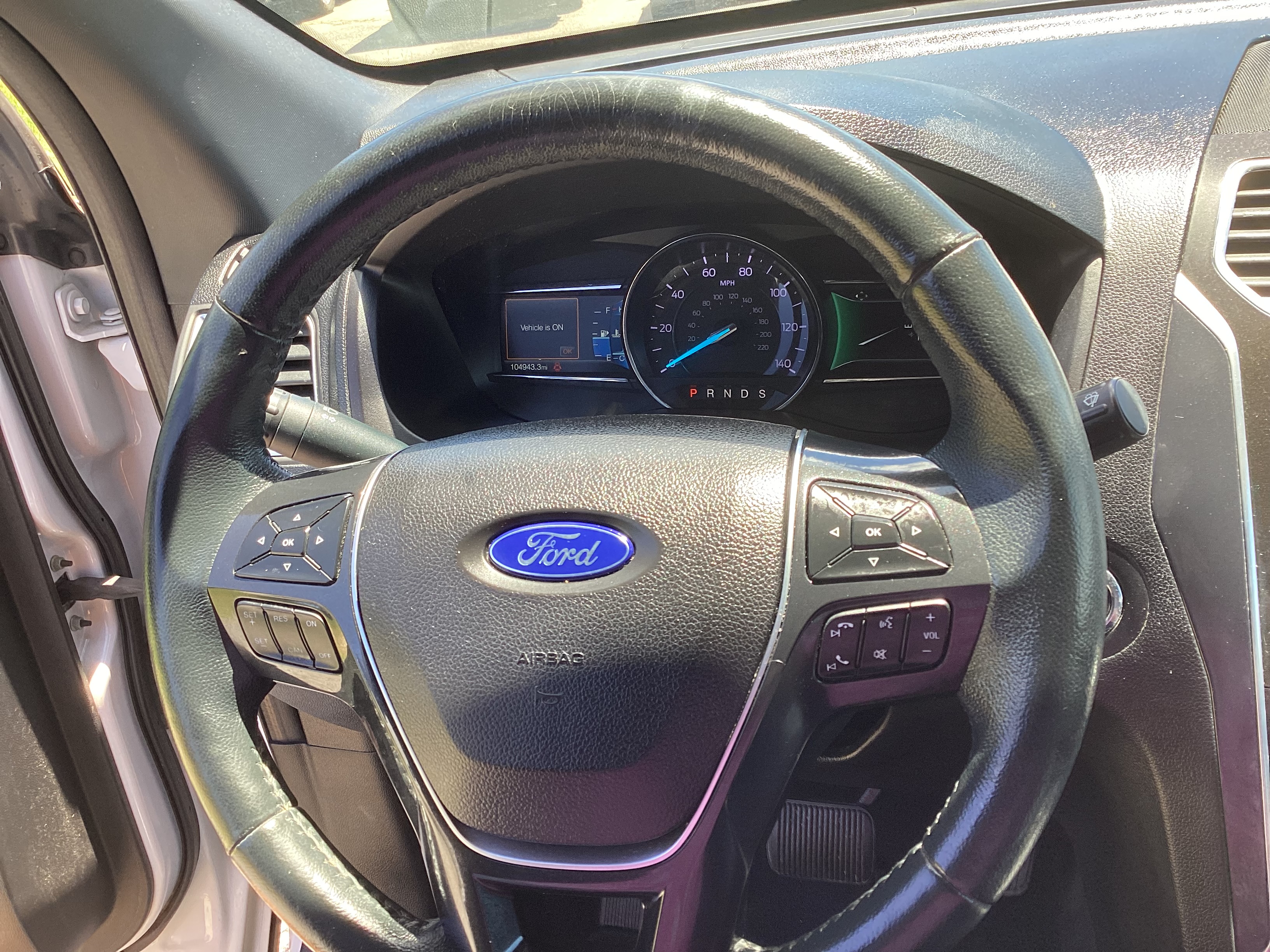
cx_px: 635
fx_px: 1137
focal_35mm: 31
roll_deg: +8.2
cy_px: 476
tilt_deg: -28.5
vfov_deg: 45.4
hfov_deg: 58.4
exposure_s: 1/120
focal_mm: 3.3
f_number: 2.4
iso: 50
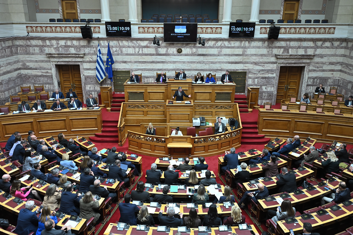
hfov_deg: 63.7
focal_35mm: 29
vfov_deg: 45.0
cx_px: 176
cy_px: 118
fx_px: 284
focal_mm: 29
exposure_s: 1/250
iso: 1600
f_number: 4.5
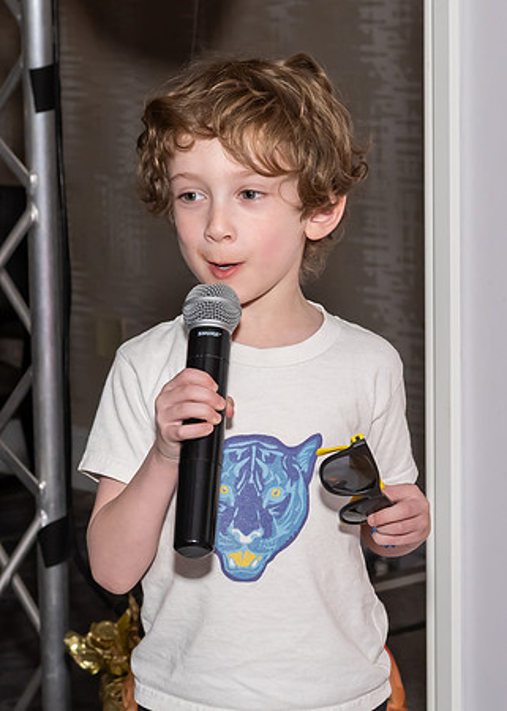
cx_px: 306
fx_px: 2563
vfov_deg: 15.8
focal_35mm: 127
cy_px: 312
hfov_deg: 11.3
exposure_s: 1/250
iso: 800
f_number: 8
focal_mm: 50
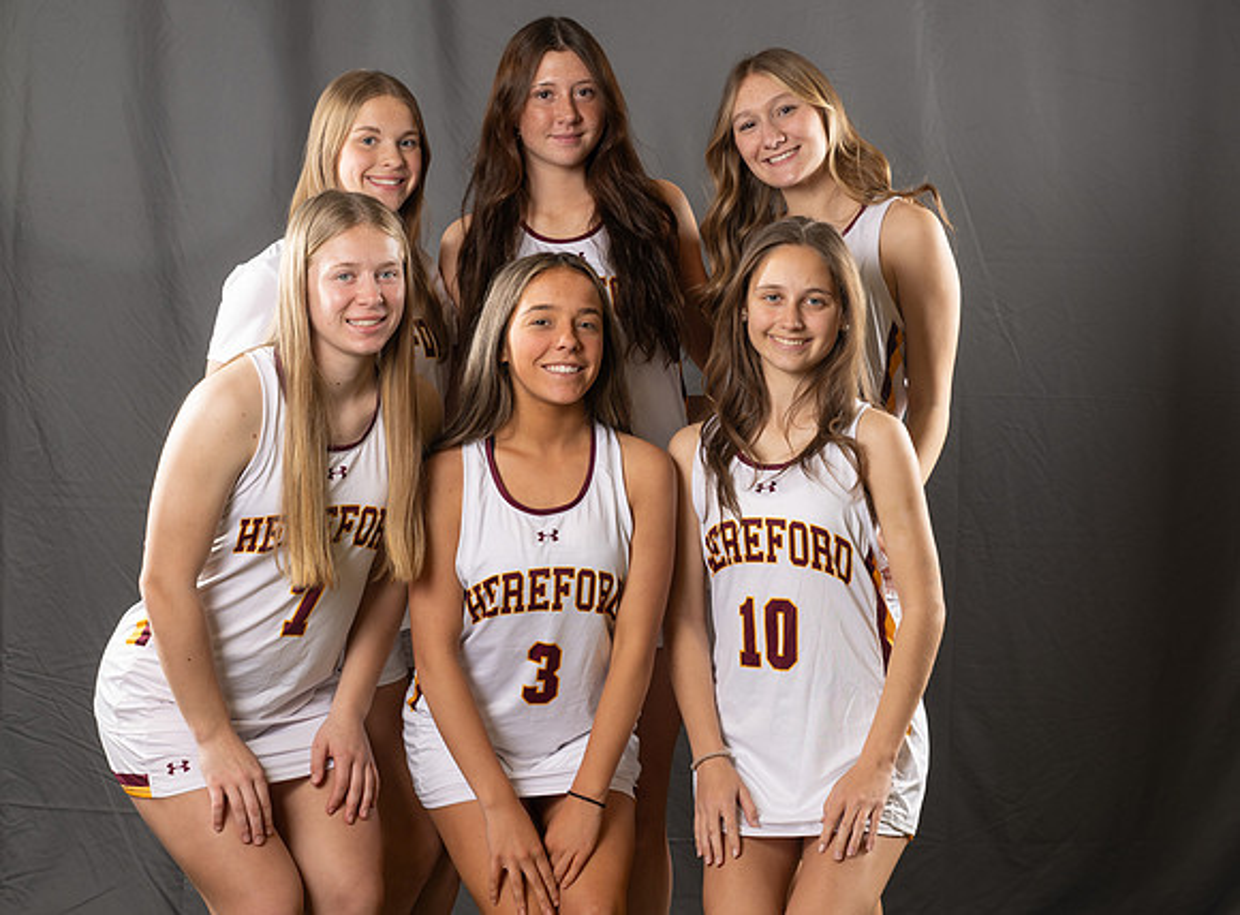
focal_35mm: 100
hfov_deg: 19.8
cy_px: 421
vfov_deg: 14.7
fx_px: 3545
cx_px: 680
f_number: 5.6
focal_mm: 86
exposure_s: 1/160
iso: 125
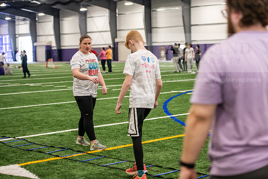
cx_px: 134
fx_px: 521
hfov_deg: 28.8
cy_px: 90
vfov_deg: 19.5
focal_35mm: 70
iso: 2500
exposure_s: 1/200
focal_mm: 70
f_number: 3.2
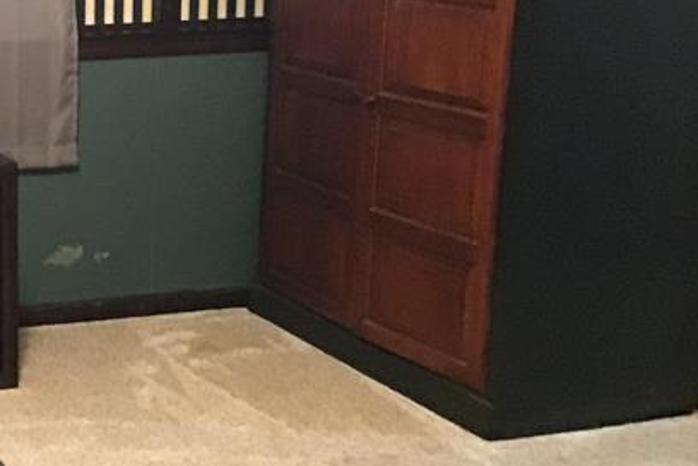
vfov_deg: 16.8
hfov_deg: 23.1
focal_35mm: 81
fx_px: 1570
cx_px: -123
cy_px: 204
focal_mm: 3.3
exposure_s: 1/15
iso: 500
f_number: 2.4
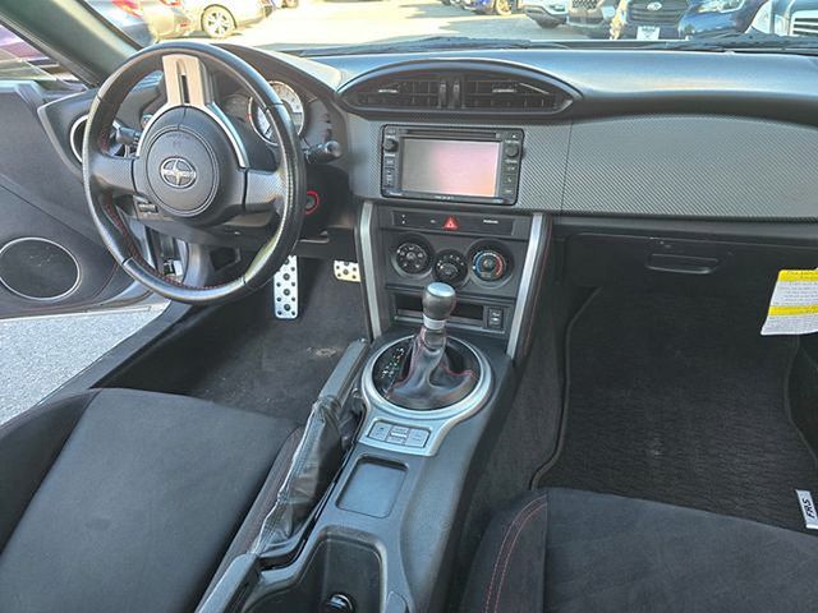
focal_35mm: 23
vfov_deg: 58.9
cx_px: 409
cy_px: 306
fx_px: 544
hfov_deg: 73.9
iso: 160
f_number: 1.7
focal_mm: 6.3
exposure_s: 1/120
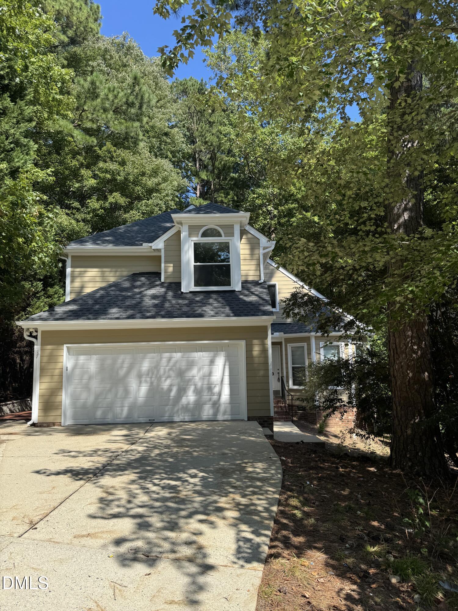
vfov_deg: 71.6
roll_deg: +1.4
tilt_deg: +6.1
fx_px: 423
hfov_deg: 56.8
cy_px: 306
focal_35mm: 24
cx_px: 229
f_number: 1.78
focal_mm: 6.76
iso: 80
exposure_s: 1/2174
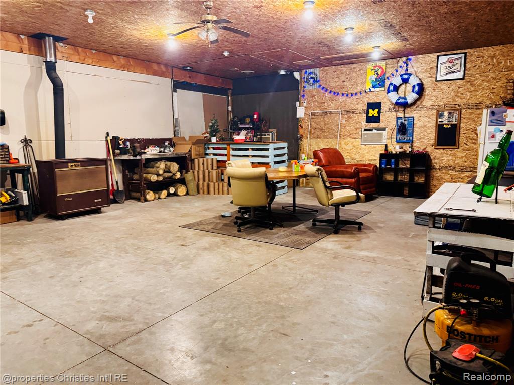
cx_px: 257
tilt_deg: -6.9
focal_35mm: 24
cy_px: 192
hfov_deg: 71.6
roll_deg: +2.8
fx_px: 356
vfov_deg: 56.8
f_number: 1.78
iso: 500
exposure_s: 1/60
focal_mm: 6.76
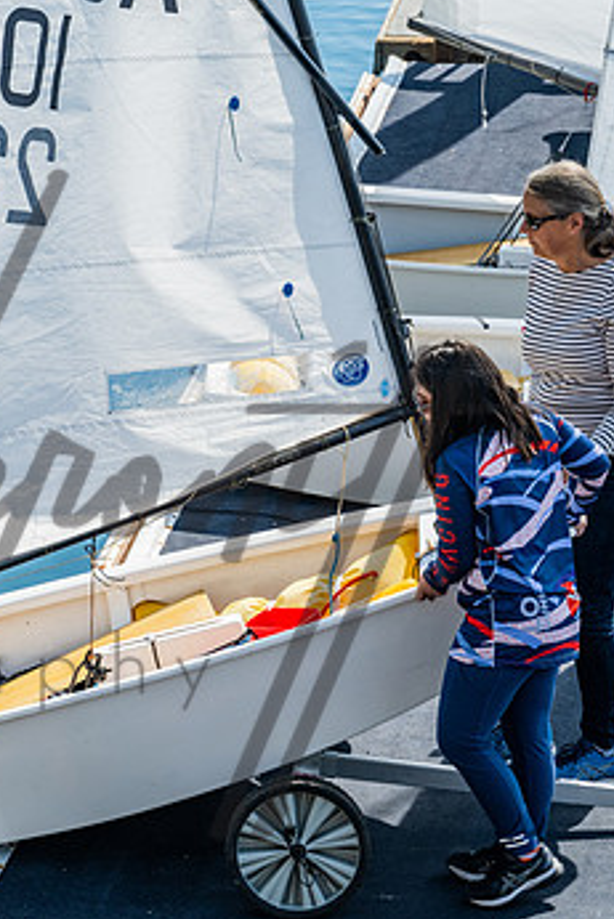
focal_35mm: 166
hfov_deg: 8.3
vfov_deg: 12.4
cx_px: 93
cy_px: 471
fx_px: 4242
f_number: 10
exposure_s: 1/125
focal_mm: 99
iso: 250
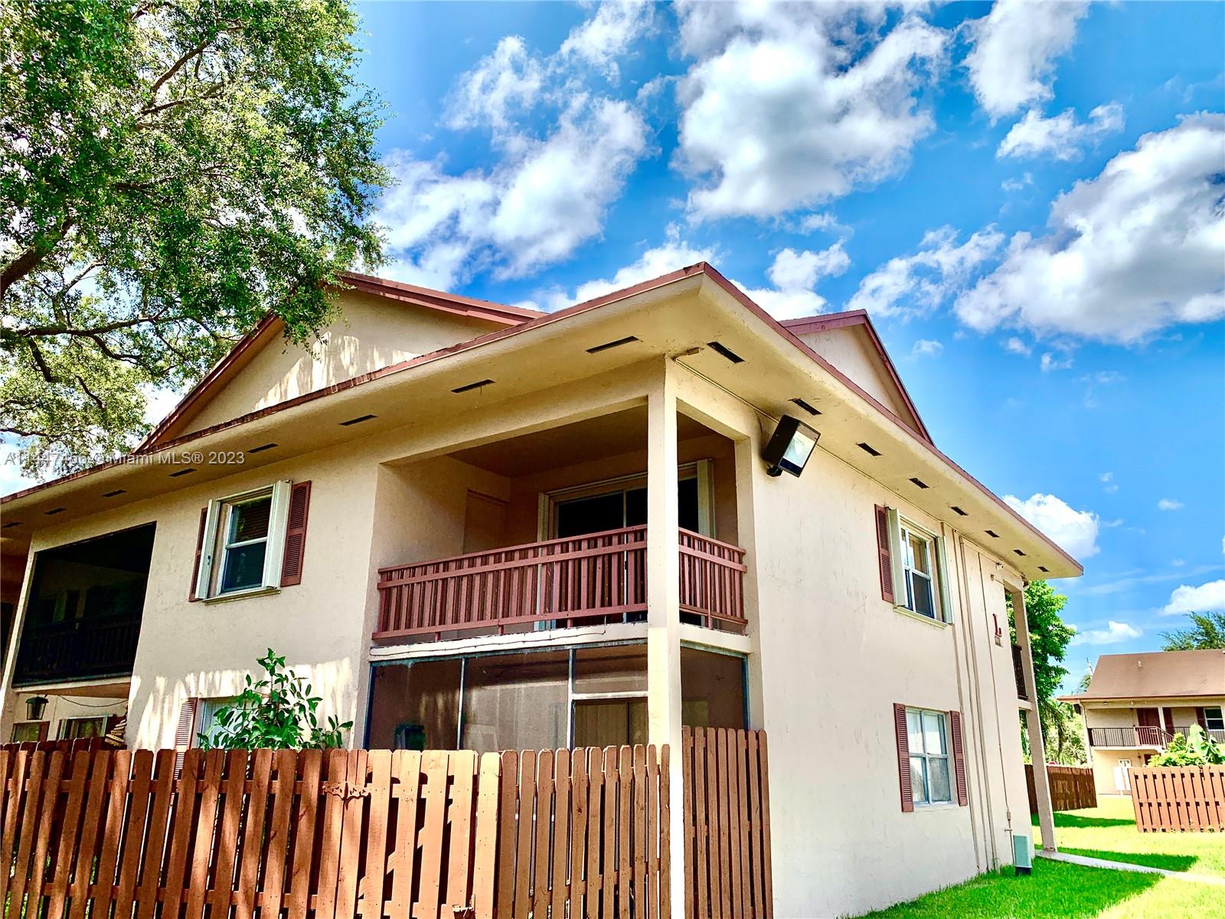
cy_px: 460
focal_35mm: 26
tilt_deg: +18.6
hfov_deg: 67.3
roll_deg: -1.2
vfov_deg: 53.1
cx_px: 612
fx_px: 920
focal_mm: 4.25
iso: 25
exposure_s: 1/1634
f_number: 1.8
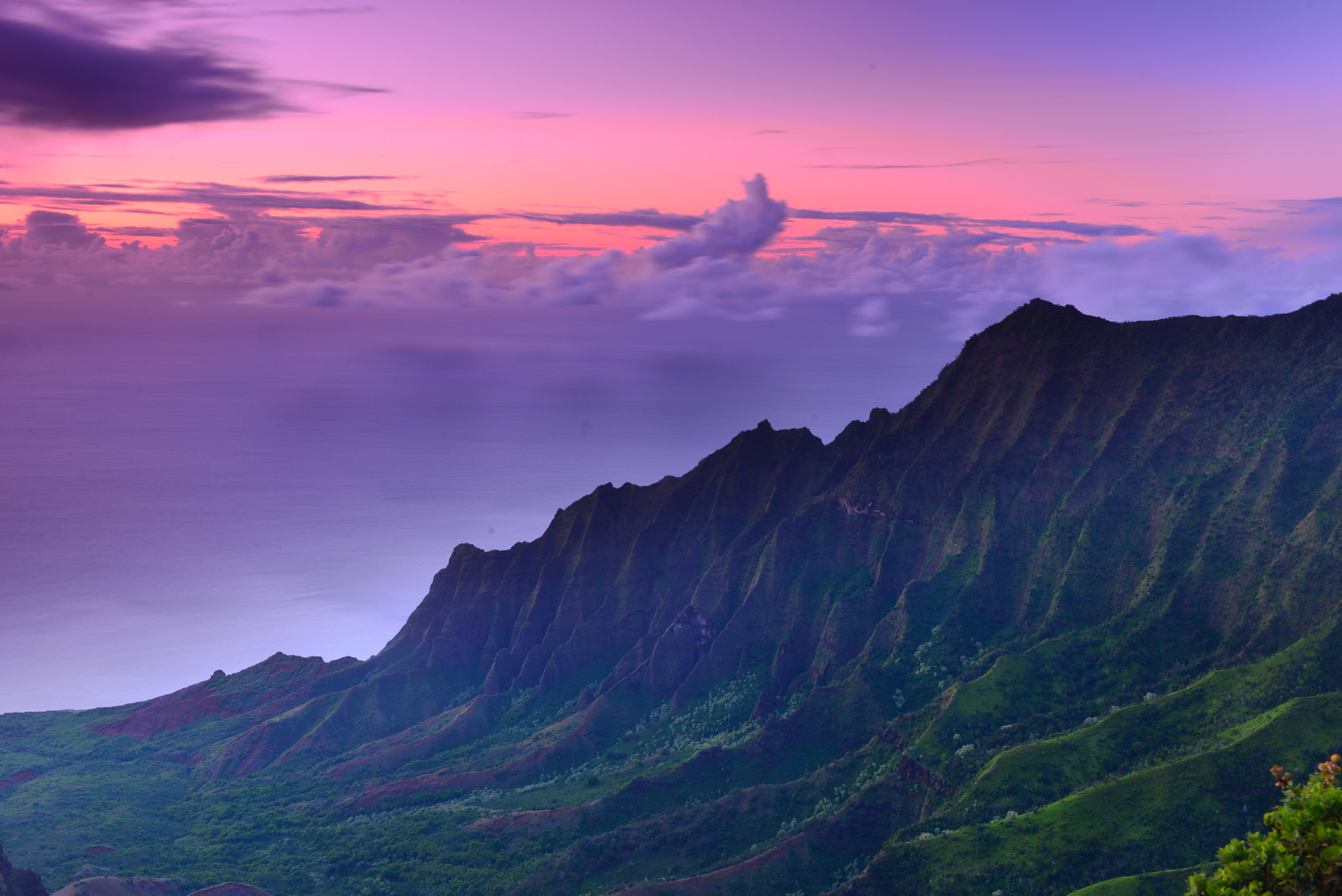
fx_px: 1417
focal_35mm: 38
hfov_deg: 50.7
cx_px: 671
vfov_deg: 35.1
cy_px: 448
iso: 200
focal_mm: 38
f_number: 13
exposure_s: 15
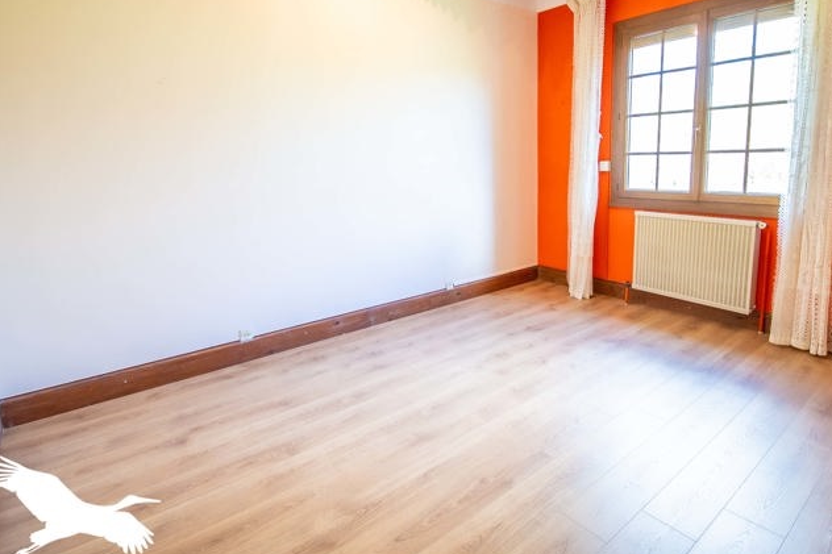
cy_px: 228
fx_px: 439
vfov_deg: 64.1
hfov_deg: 86.2
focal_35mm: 19
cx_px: 482
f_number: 4.5
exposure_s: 1/50
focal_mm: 10
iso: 1250
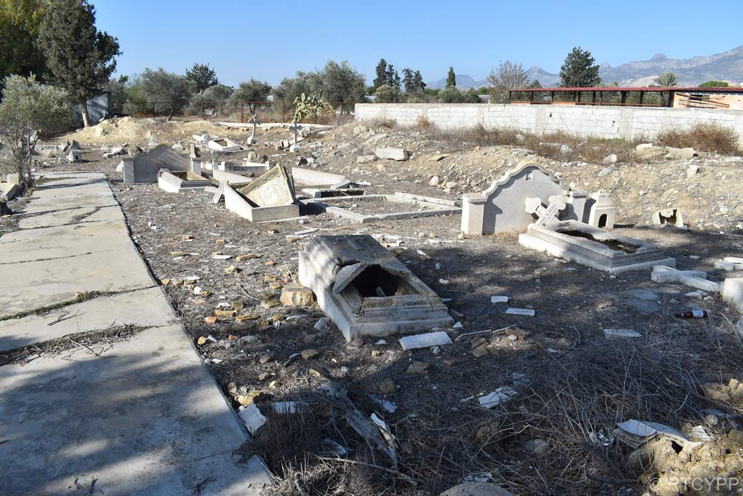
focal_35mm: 27
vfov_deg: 48.0
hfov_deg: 67.4
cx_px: 372
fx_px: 557
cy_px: 248
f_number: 8
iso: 100
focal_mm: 18
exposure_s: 1/250
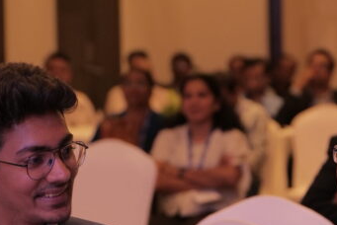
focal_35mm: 210
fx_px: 1967
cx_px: 287
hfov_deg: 9.8
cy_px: 225
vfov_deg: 6.5
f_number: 3.2
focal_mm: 70
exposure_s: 1/100
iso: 1250
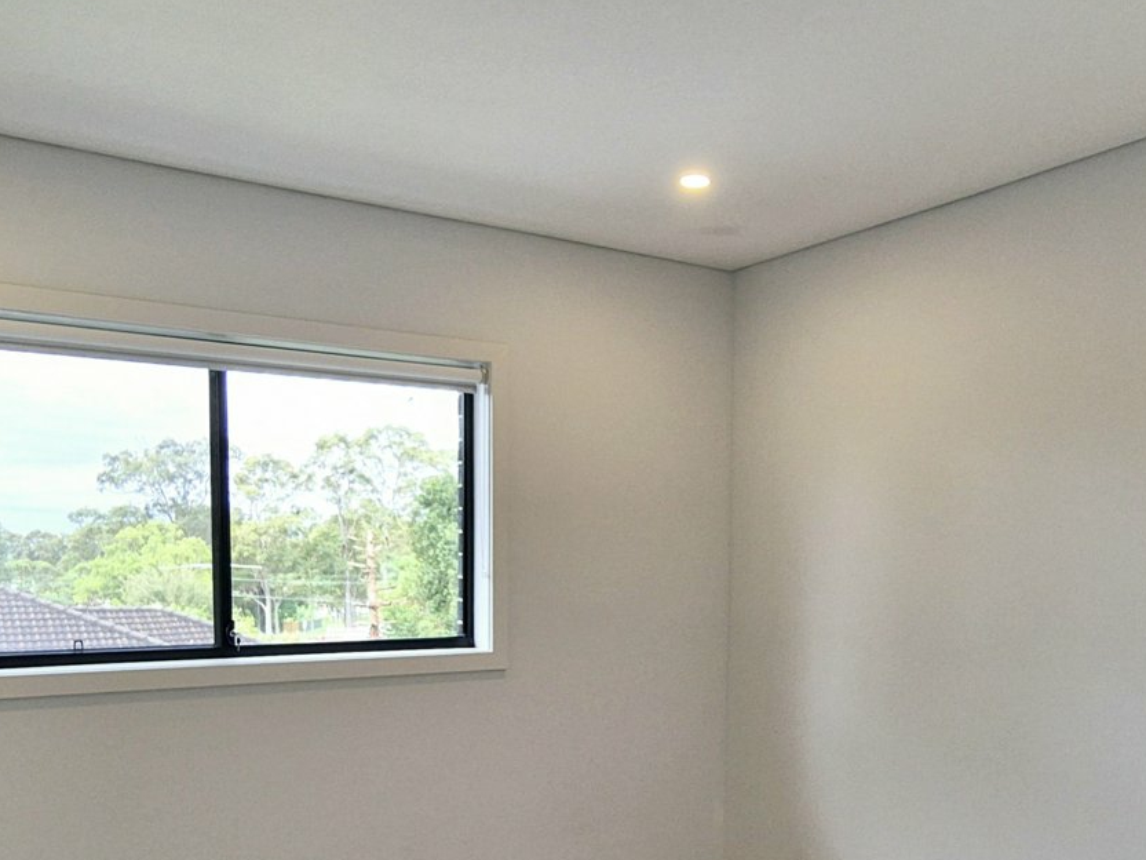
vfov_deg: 45.4
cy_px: 627
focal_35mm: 30
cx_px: 613
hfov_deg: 59.9
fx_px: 993
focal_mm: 2.2
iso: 50
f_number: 2.2
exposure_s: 1/143
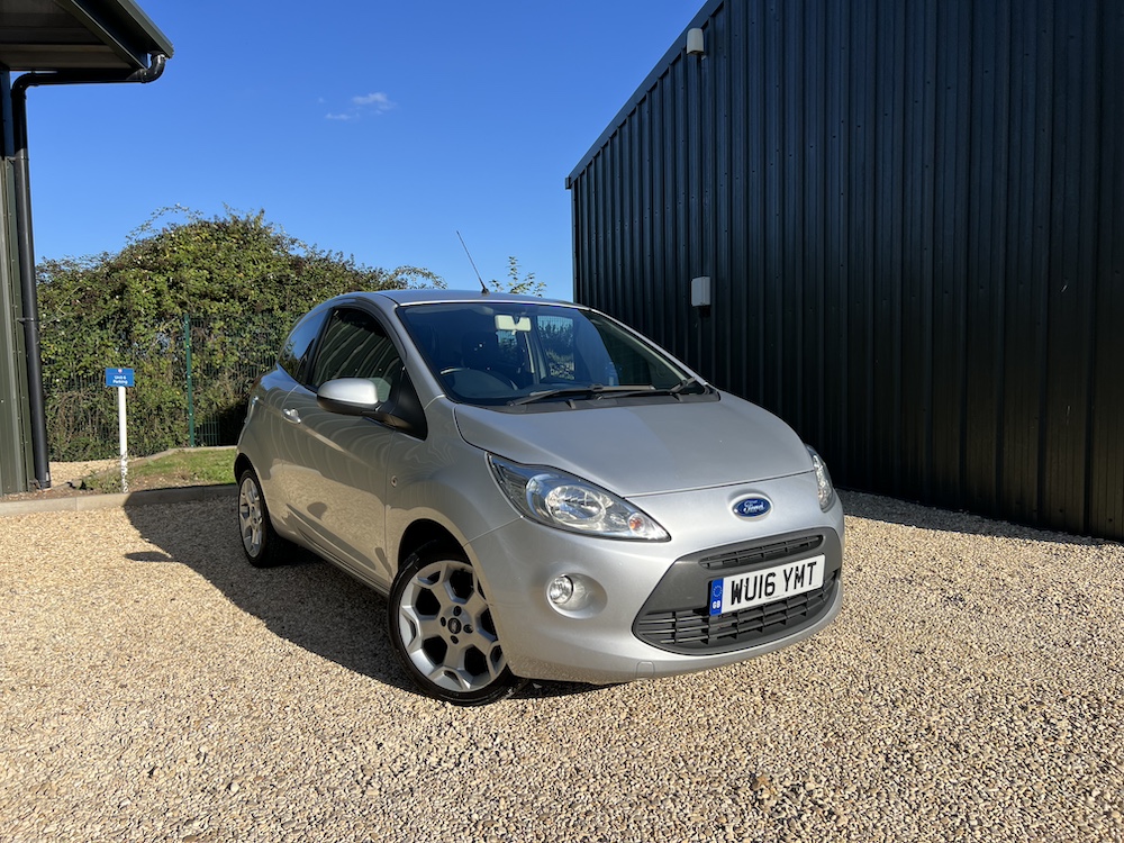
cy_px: 422
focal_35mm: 26
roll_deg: +1.7
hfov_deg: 67.3
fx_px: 844
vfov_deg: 53.1
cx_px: 562
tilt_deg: -4.2
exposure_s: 1/3571
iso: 50
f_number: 1.5
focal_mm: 5.7
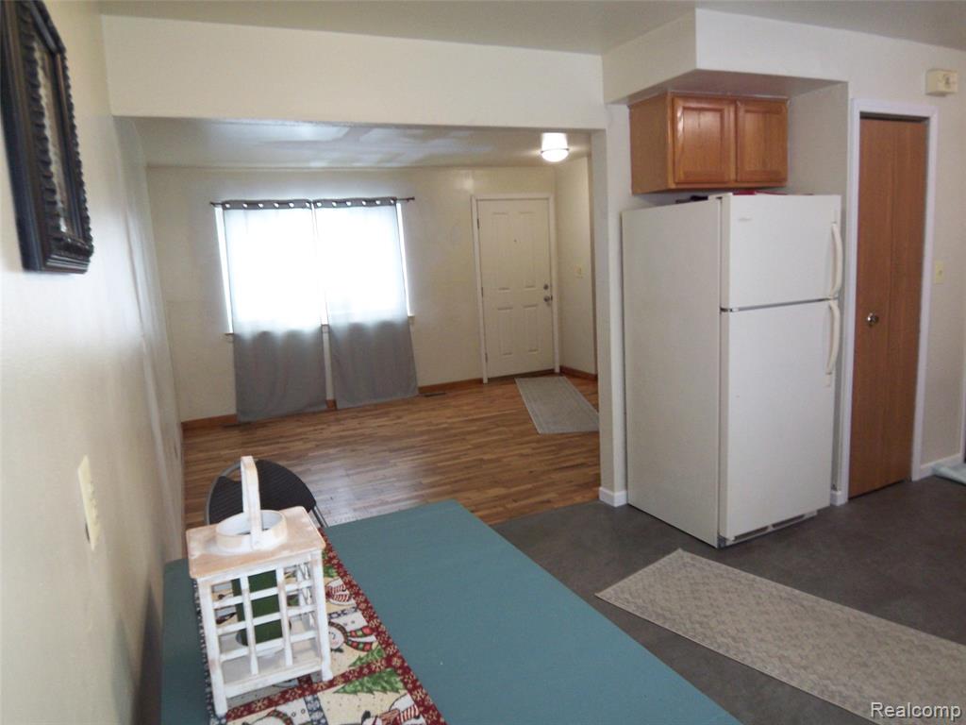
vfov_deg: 58.9
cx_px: 483
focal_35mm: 23
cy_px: 362
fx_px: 642
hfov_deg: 73.9
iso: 125
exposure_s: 1/30
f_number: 2.8
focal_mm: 3.8
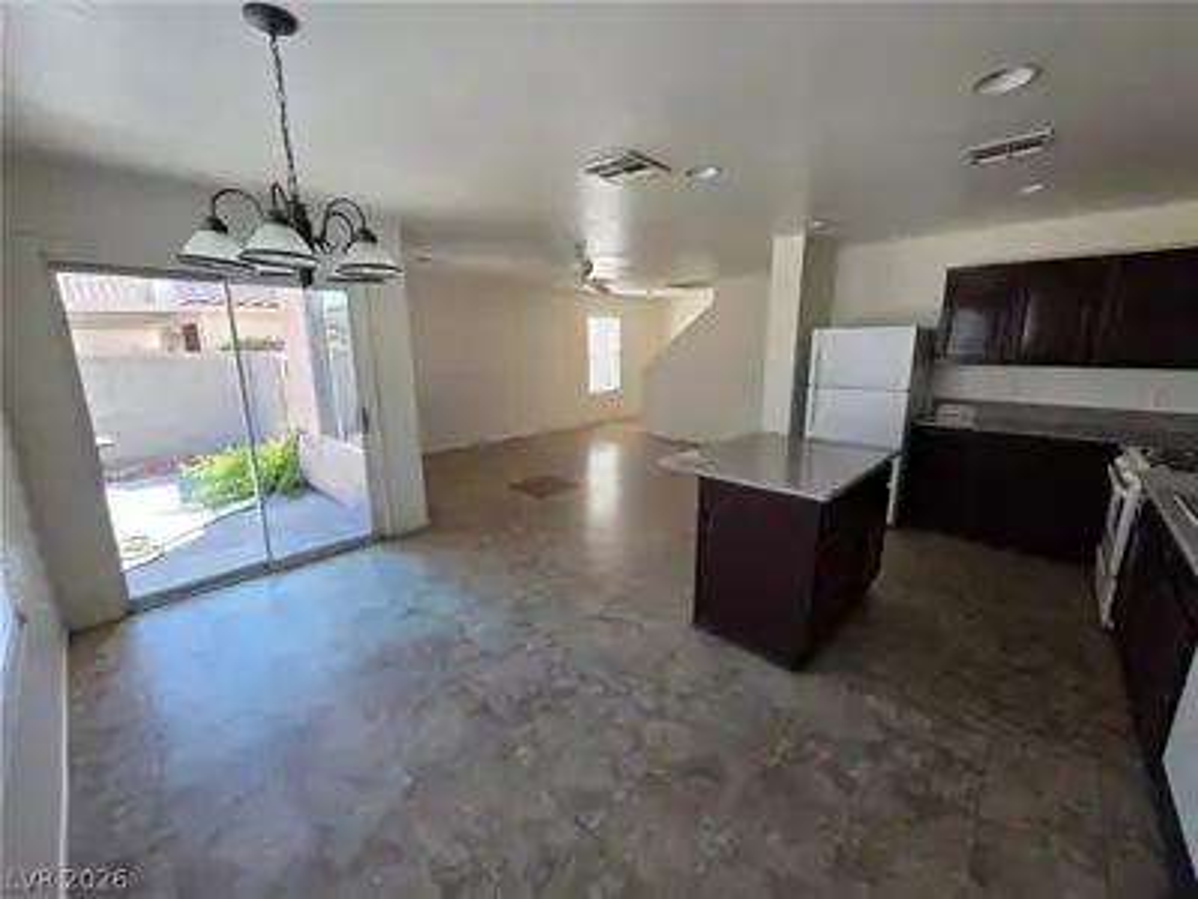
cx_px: 599
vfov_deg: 89.9
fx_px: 450
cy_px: 450
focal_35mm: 13
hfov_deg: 106.2
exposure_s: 1/120
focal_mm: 2.2
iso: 50
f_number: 1.9
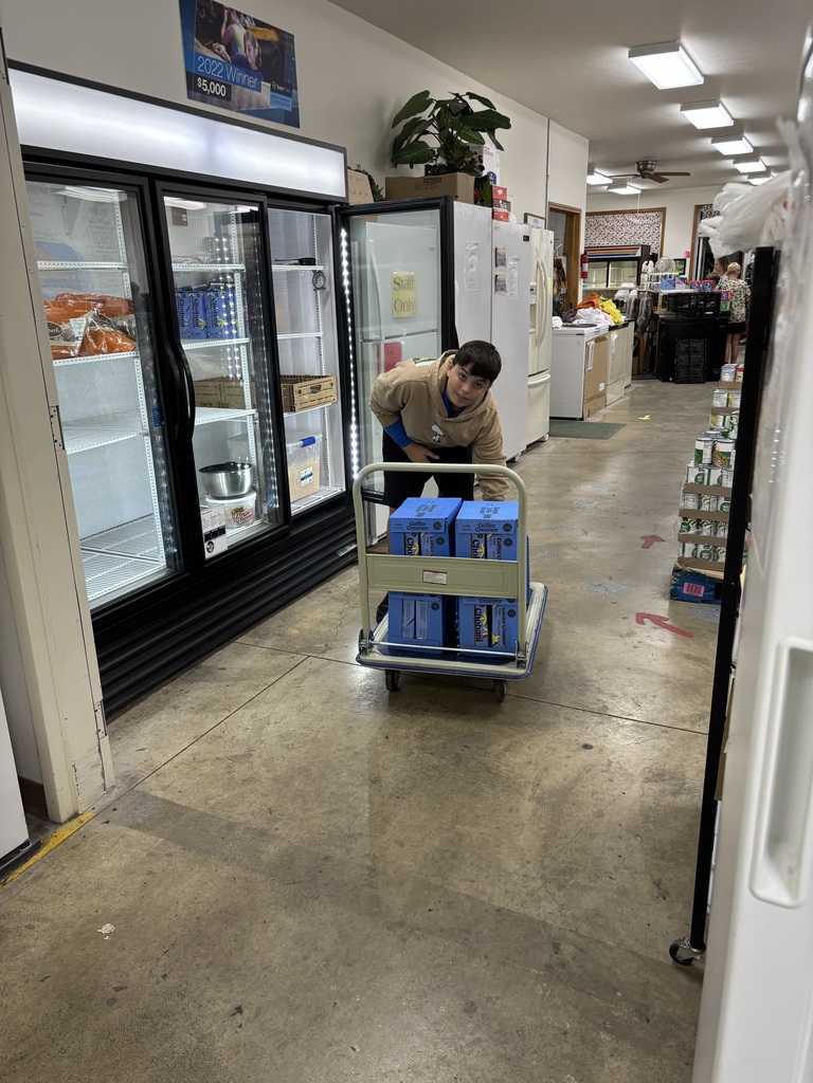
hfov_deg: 53.1
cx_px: 406
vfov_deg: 67.3
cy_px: 542
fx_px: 814
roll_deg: +1.1
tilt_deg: -20.2
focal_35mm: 26
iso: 100
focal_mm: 5.96
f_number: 1.6
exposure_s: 1/60
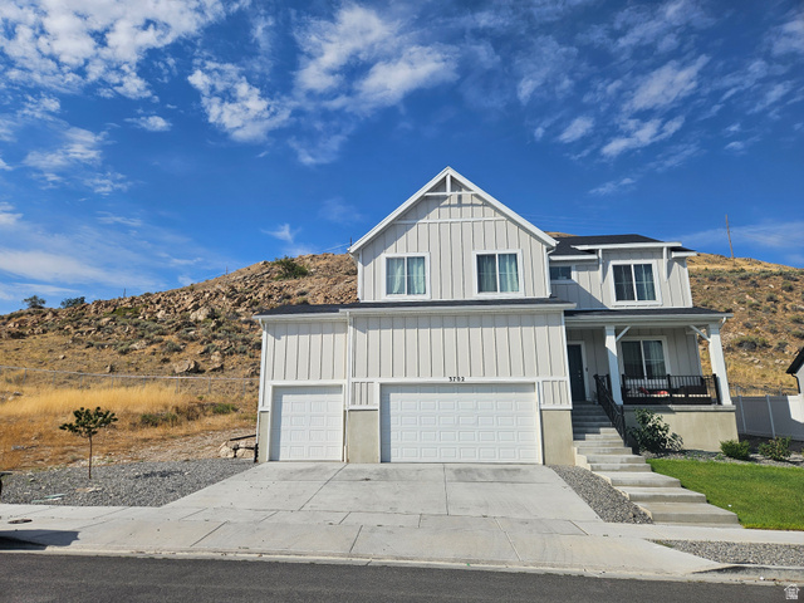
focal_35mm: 23
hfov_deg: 73.9
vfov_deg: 58.9
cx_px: 402
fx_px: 534
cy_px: 302
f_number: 1.8
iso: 25
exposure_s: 1/3999
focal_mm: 5.4
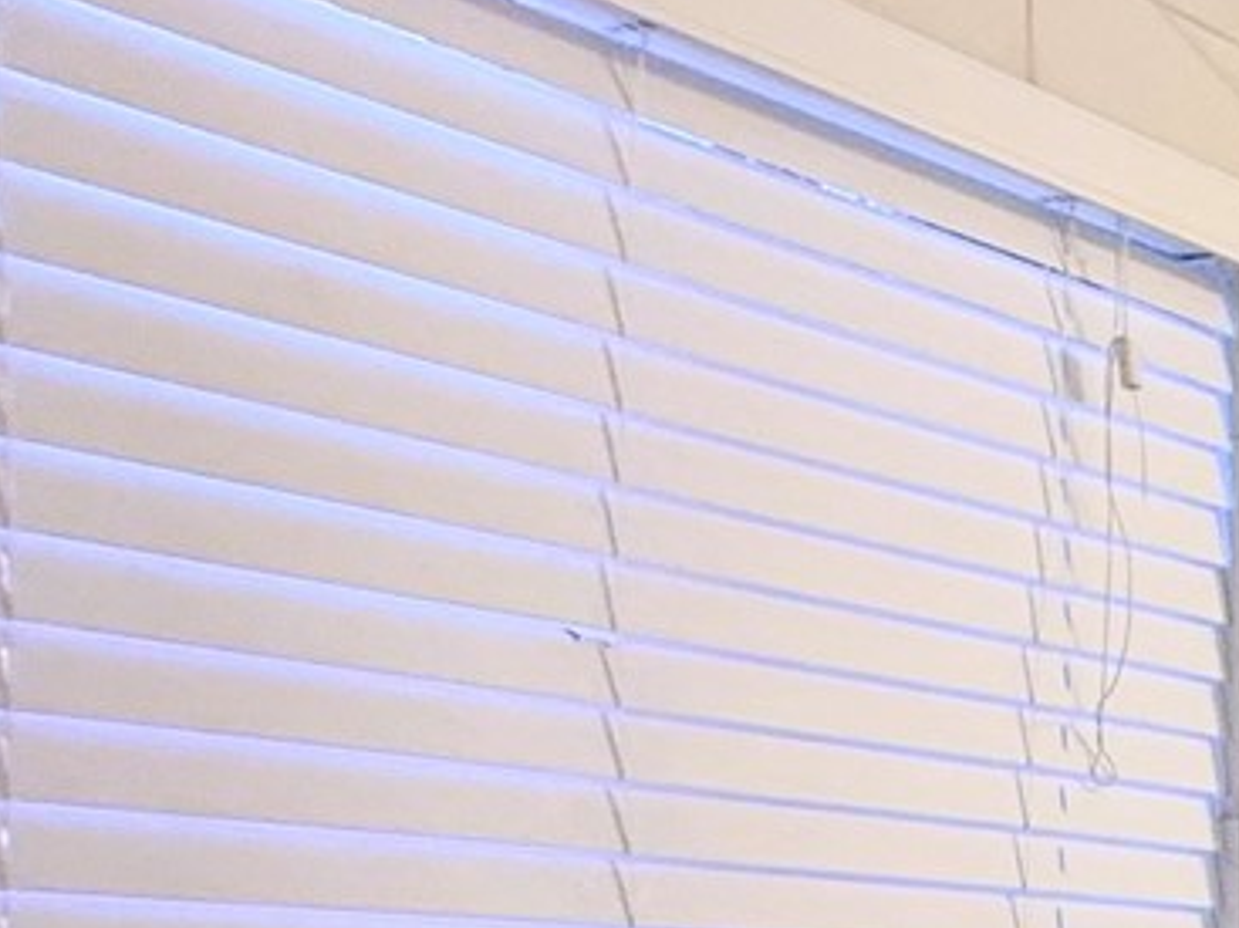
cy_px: 1130
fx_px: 2183
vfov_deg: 22.1
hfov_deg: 20.0
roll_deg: -0.7
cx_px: 2367
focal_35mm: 61
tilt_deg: -0.9
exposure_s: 1/120
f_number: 2.2
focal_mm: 2.22
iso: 250
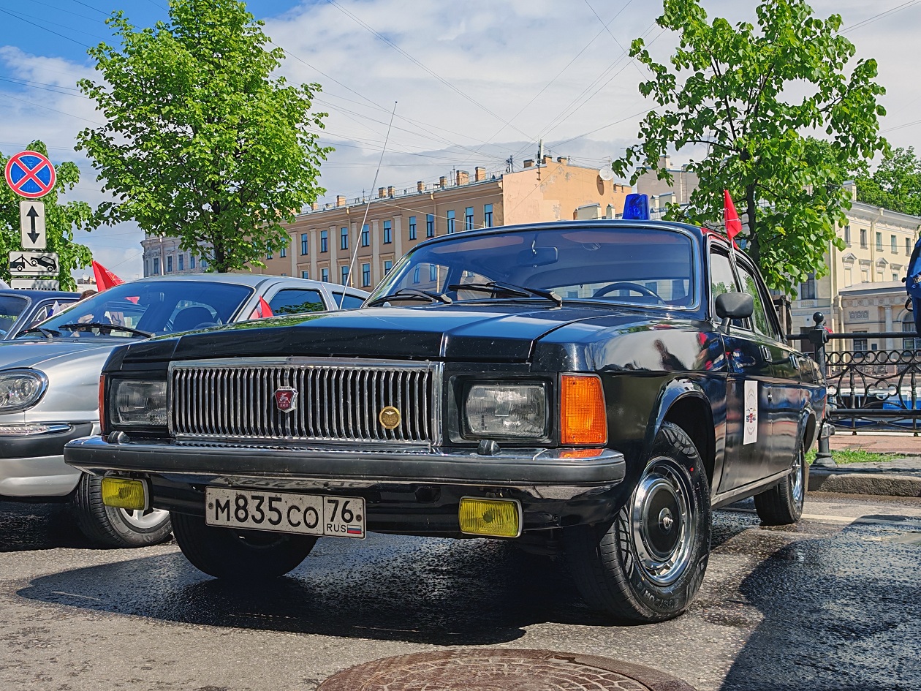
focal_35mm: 39
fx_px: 1038
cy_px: 346
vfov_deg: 36.8
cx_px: 460
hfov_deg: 47.9
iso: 100
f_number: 2
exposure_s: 1/7500
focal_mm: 6.83
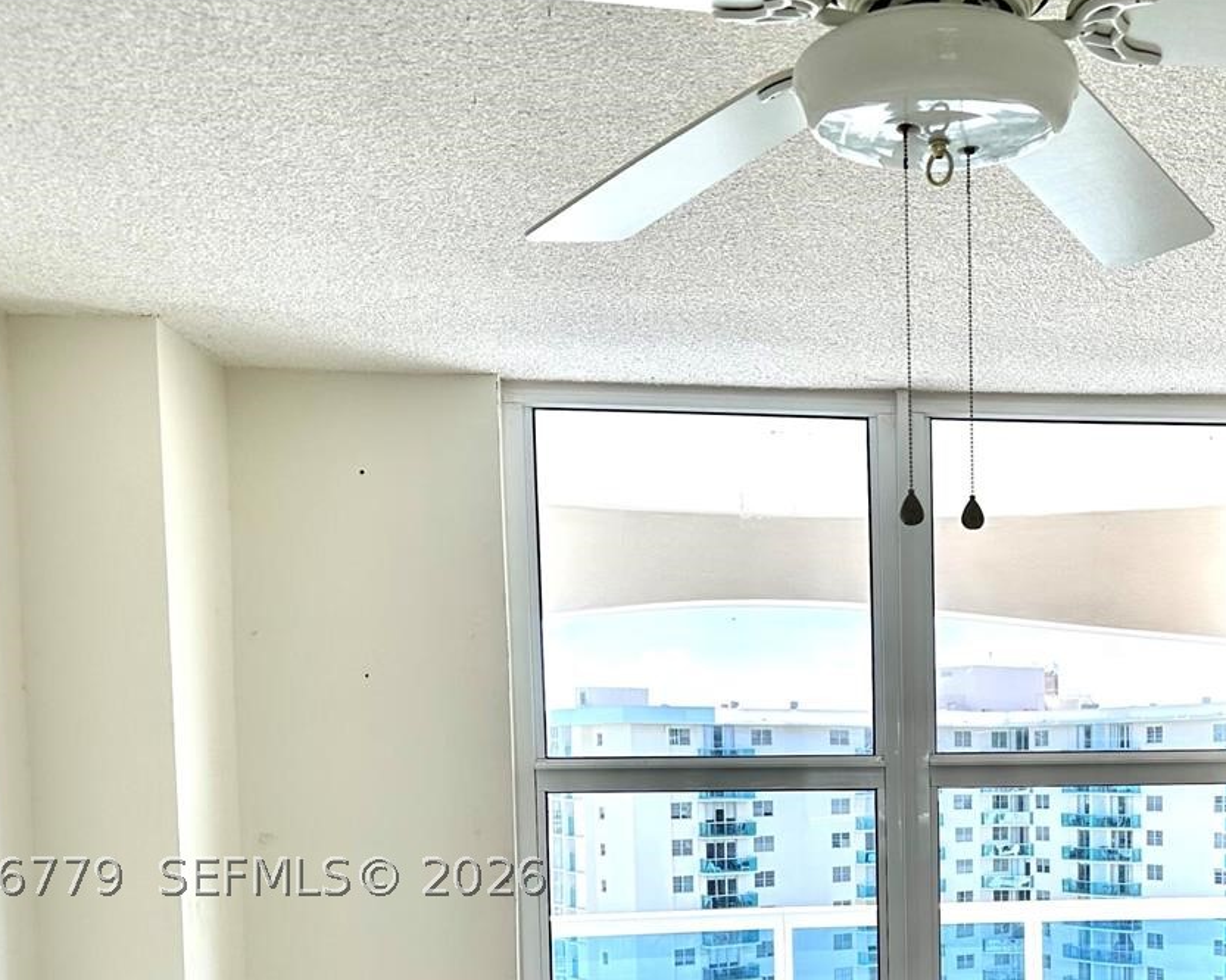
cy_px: 876
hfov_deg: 39.4
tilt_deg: -2.9
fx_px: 1632
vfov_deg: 31.9
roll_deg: -0.3
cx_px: 996
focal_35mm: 45
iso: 80
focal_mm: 6.86
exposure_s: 1/426
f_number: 1.78
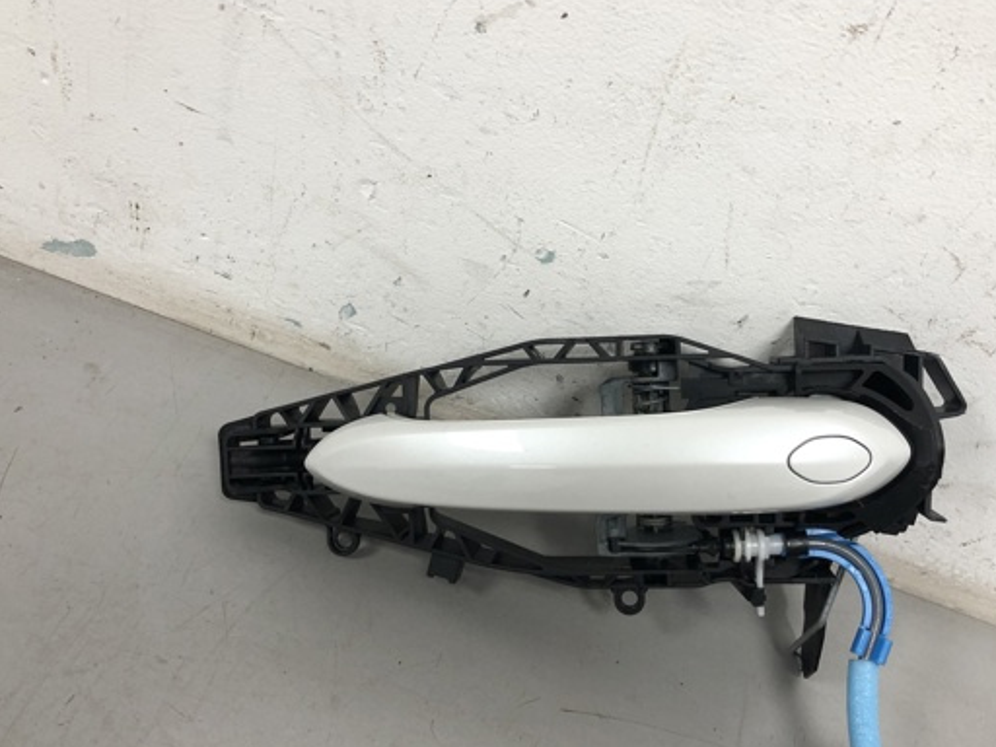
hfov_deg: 52.5
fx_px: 1007
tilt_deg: -46.5
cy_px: 414
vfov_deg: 40.6
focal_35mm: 35
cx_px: 556
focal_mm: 4
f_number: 1.8
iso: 32
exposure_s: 1/33
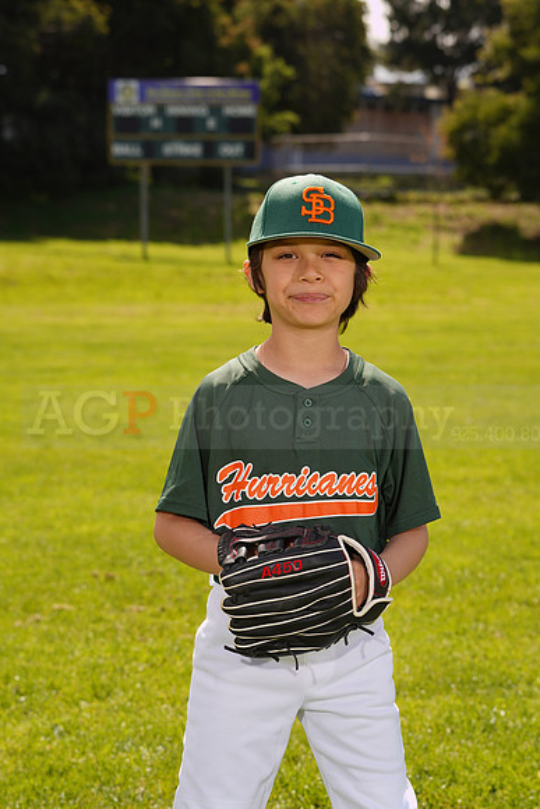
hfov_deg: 13.7
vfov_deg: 20.4
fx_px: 2248
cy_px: 404
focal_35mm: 100
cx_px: 270
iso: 80
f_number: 9
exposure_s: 1/160
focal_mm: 100
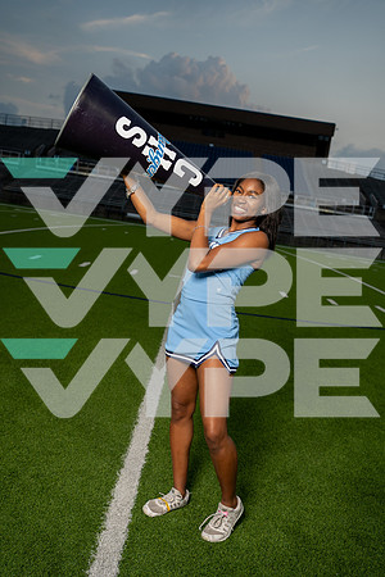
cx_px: 192
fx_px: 561
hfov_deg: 37.9
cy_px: 288
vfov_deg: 54.4
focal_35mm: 35
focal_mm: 35
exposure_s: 1/250
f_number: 4
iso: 400
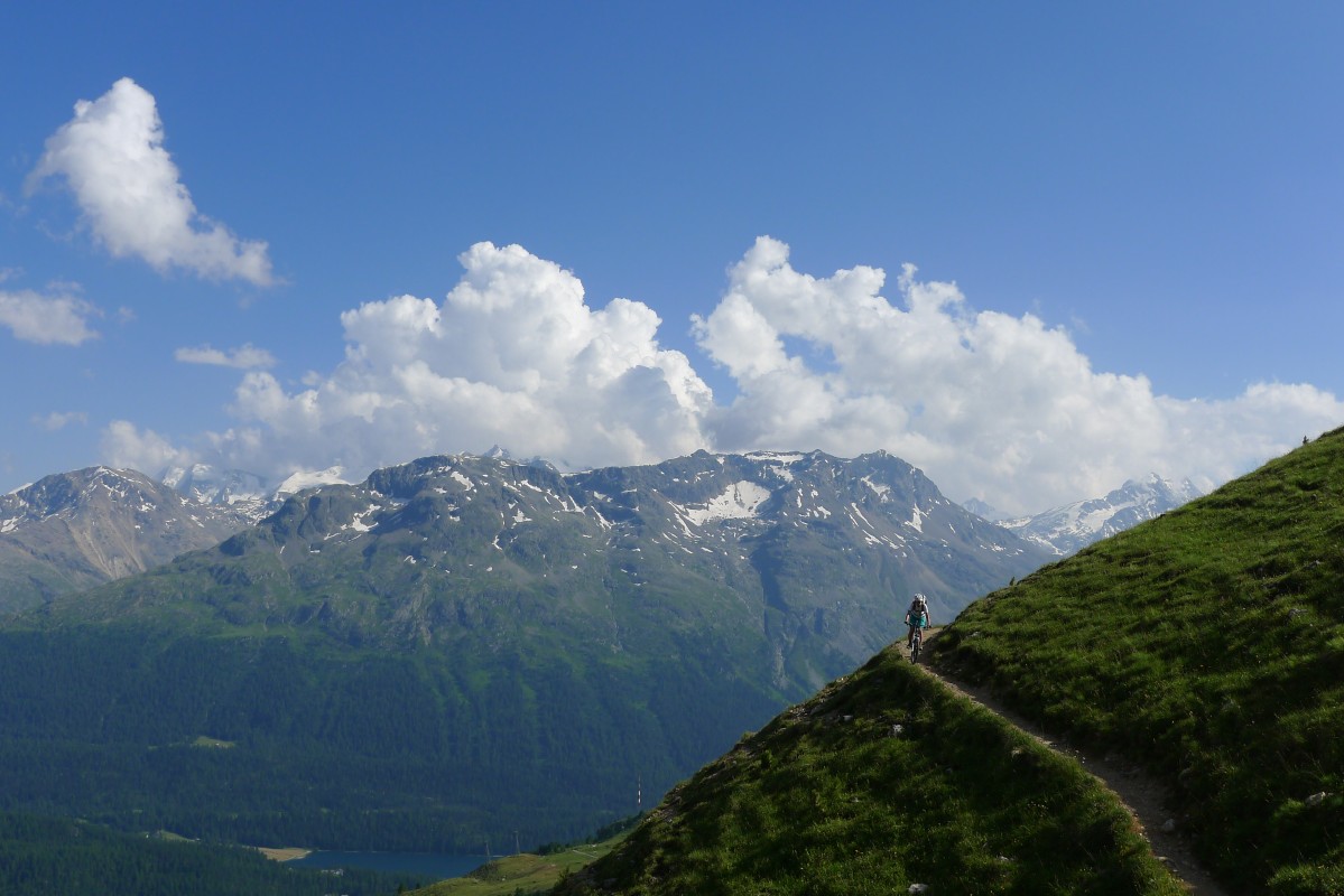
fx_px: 1494
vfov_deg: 33.4
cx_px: 672
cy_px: 448
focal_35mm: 40
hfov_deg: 48.4
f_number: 4.5
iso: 80
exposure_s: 1/1000
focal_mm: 8.5
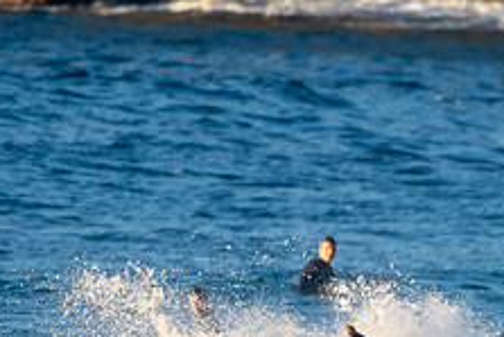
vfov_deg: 0.7
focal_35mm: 1952
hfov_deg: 1.1
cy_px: 417
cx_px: 452
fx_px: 27345
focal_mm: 500
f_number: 5.6
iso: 640
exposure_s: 1/1000
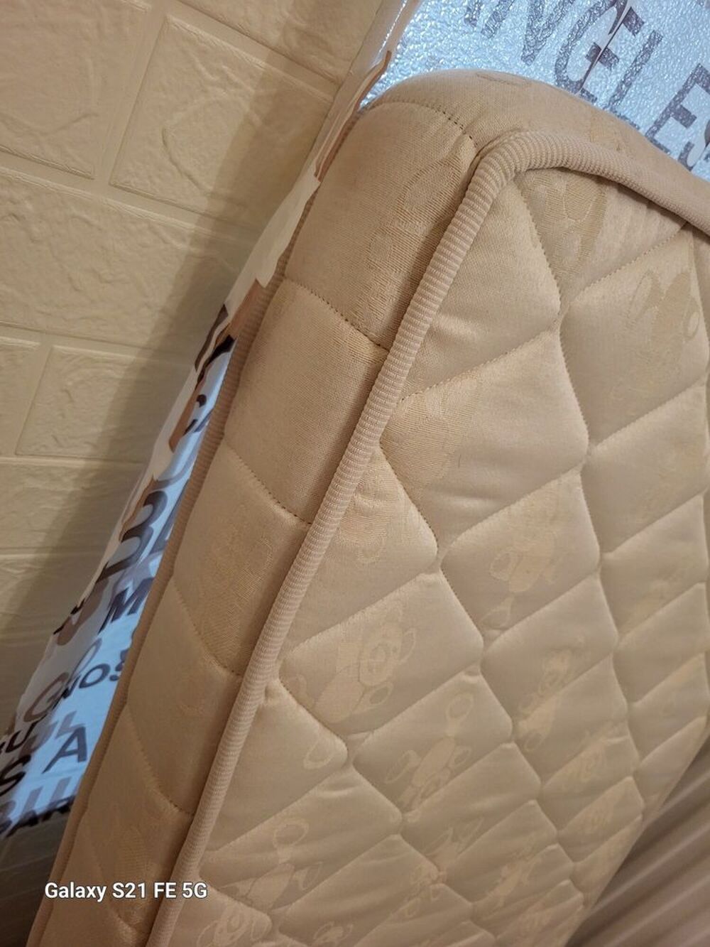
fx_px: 711
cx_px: 355
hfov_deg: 53.1
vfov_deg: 67.3
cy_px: 474
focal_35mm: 26
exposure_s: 1/50
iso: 500
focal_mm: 5.4
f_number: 1.8
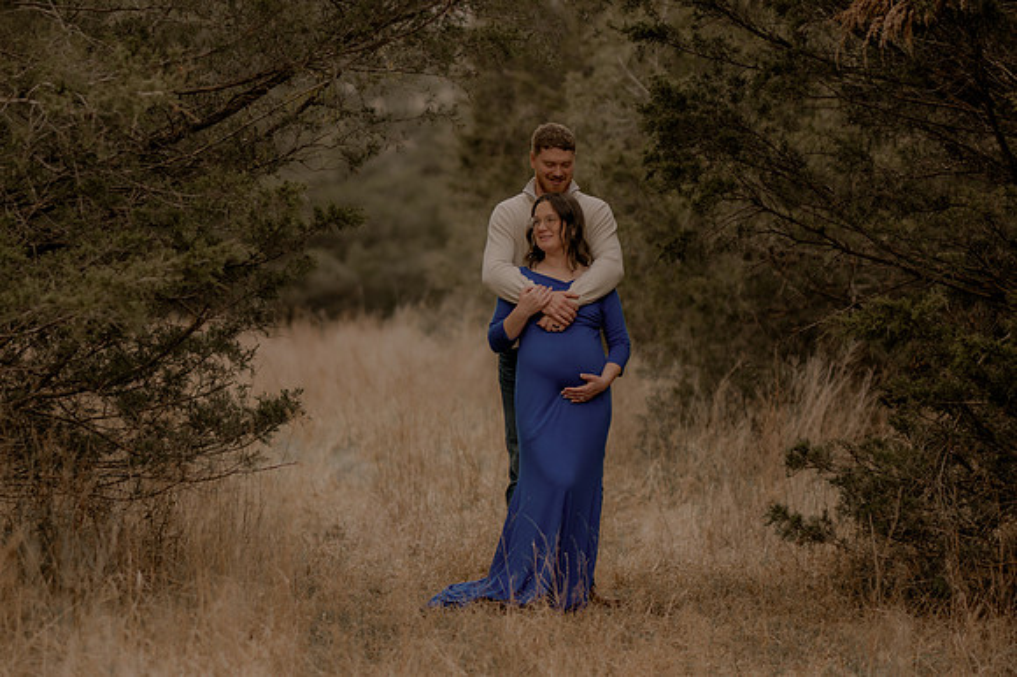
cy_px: 322
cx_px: 449
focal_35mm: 143
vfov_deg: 9.6
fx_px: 4032
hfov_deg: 14.4
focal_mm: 85
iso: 200
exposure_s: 1/1600
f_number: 1.4
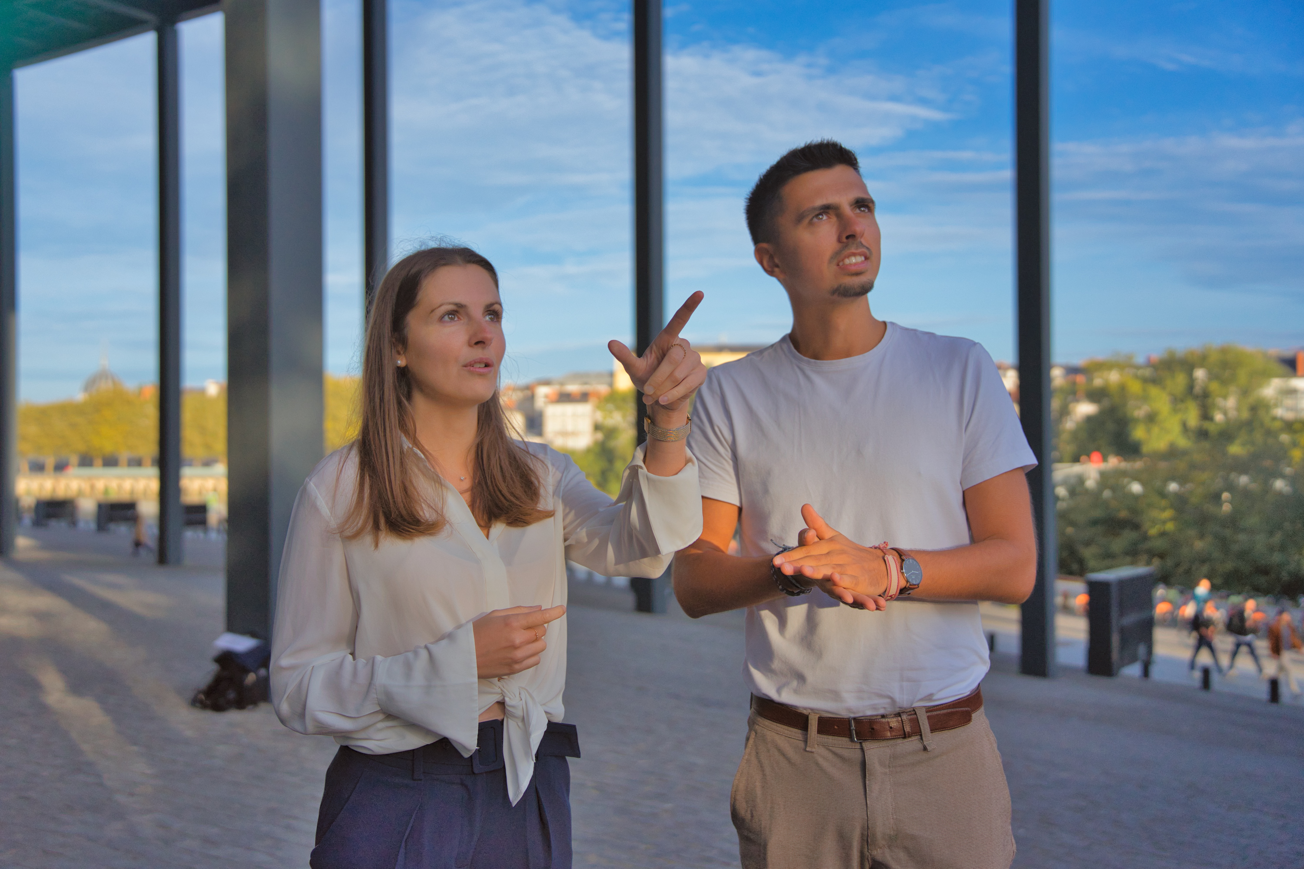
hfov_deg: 53.1
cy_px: 434
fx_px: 1304
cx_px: 652
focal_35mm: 36
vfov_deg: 36.9
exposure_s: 1/6400
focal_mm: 36
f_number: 2.8
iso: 800
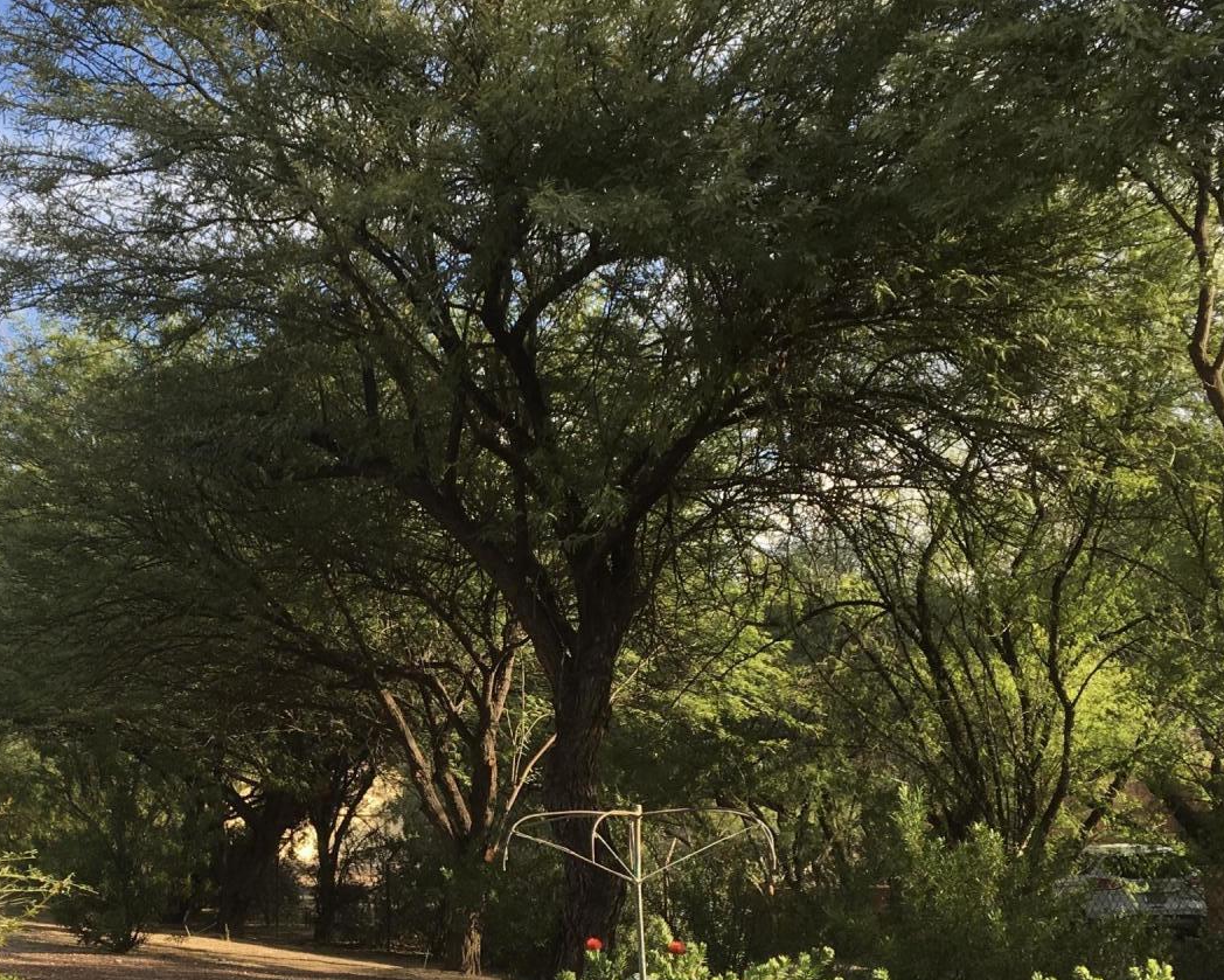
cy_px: 781
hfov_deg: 34.2
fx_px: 1957
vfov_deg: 27.6
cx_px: 359
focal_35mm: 54
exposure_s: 1/416
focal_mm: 4.15
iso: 25
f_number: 2.2
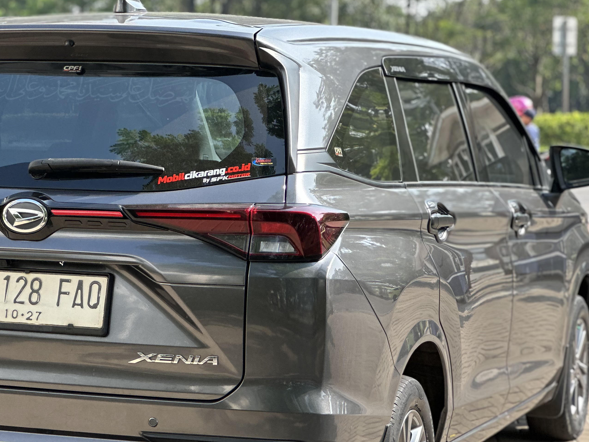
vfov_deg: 12.2
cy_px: 297
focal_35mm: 121
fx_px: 2059
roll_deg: -1.0
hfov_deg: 16.2
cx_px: 177
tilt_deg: -3.8
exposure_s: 1/125
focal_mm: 9
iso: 32
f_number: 2.8
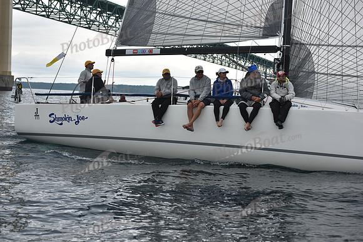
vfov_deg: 17.1
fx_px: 807
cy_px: 121
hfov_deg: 25.4
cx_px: 182
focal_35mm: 80
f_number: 5
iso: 250
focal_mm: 80
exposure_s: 1/800
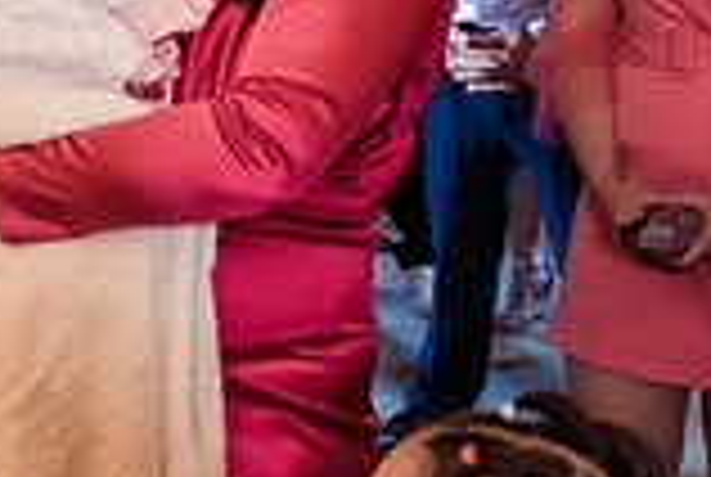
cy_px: -35
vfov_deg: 13.6
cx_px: -315
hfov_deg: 18.5
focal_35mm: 99
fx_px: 1959
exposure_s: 1/100
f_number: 2.8
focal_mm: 24
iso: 1600
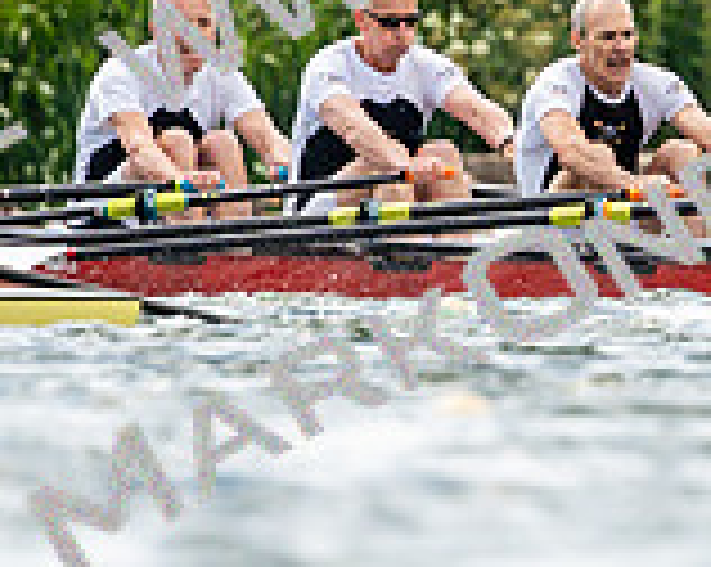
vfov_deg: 0.5
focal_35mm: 3107
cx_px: 657
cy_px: 119
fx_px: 65299
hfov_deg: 0.6
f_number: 6.3
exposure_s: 1/2000
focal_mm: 600
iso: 400
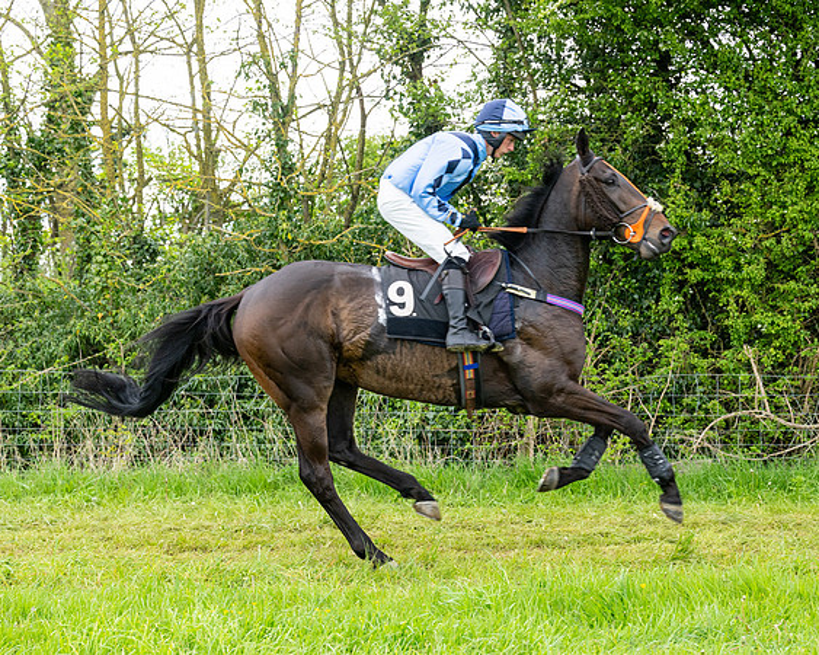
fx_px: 2368
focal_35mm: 98
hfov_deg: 19.6
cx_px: 326
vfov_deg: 15.7
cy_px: 349
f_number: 5
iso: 400
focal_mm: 70
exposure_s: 1/640
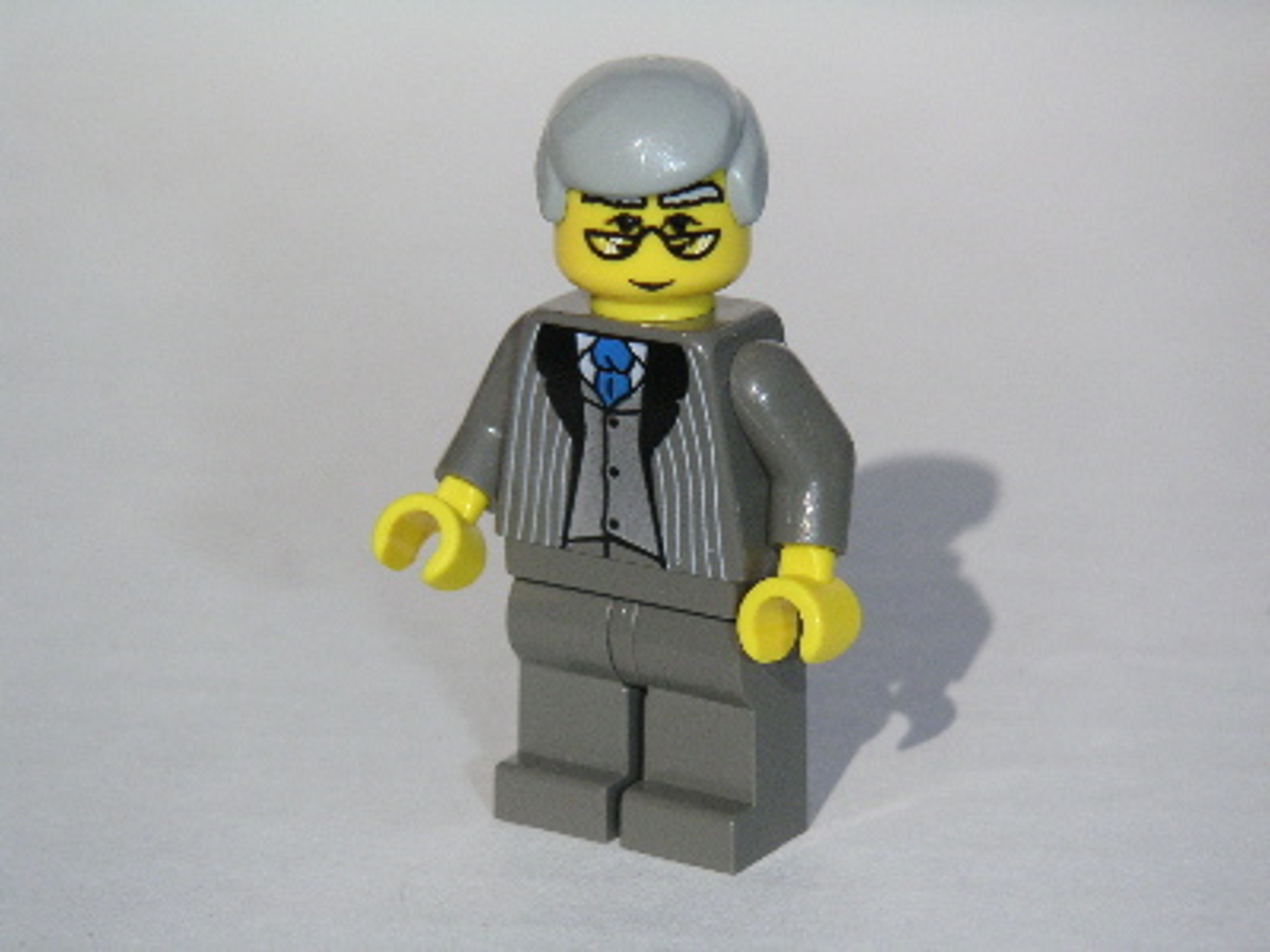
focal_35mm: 111
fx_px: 4072
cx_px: 635
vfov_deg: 13.3
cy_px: 476
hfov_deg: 17.7
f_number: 8
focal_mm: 17.1
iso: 160
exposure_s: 1/1000
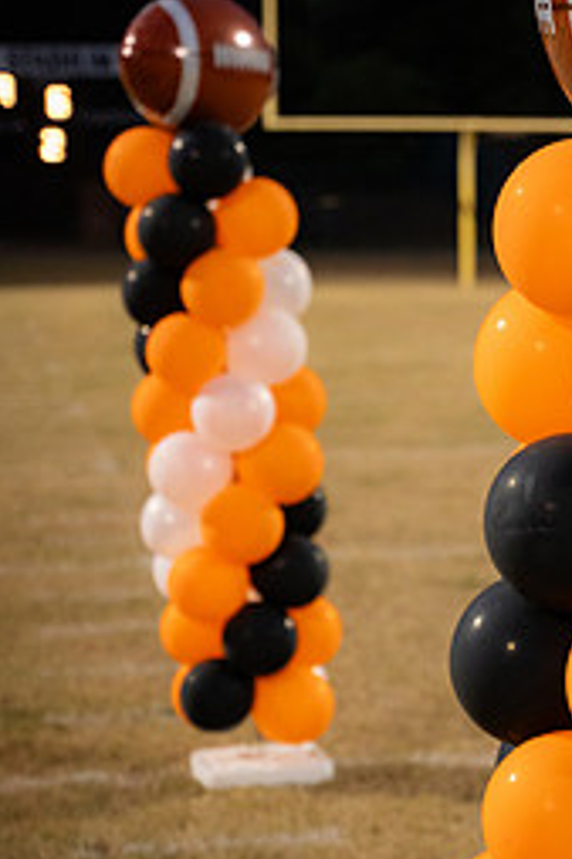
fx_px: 2959
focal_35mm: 124
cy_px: 409
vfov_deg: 16.5
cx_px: 492
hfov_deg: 11.0
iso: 3200
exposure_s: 1/250
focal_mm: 70
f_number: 4
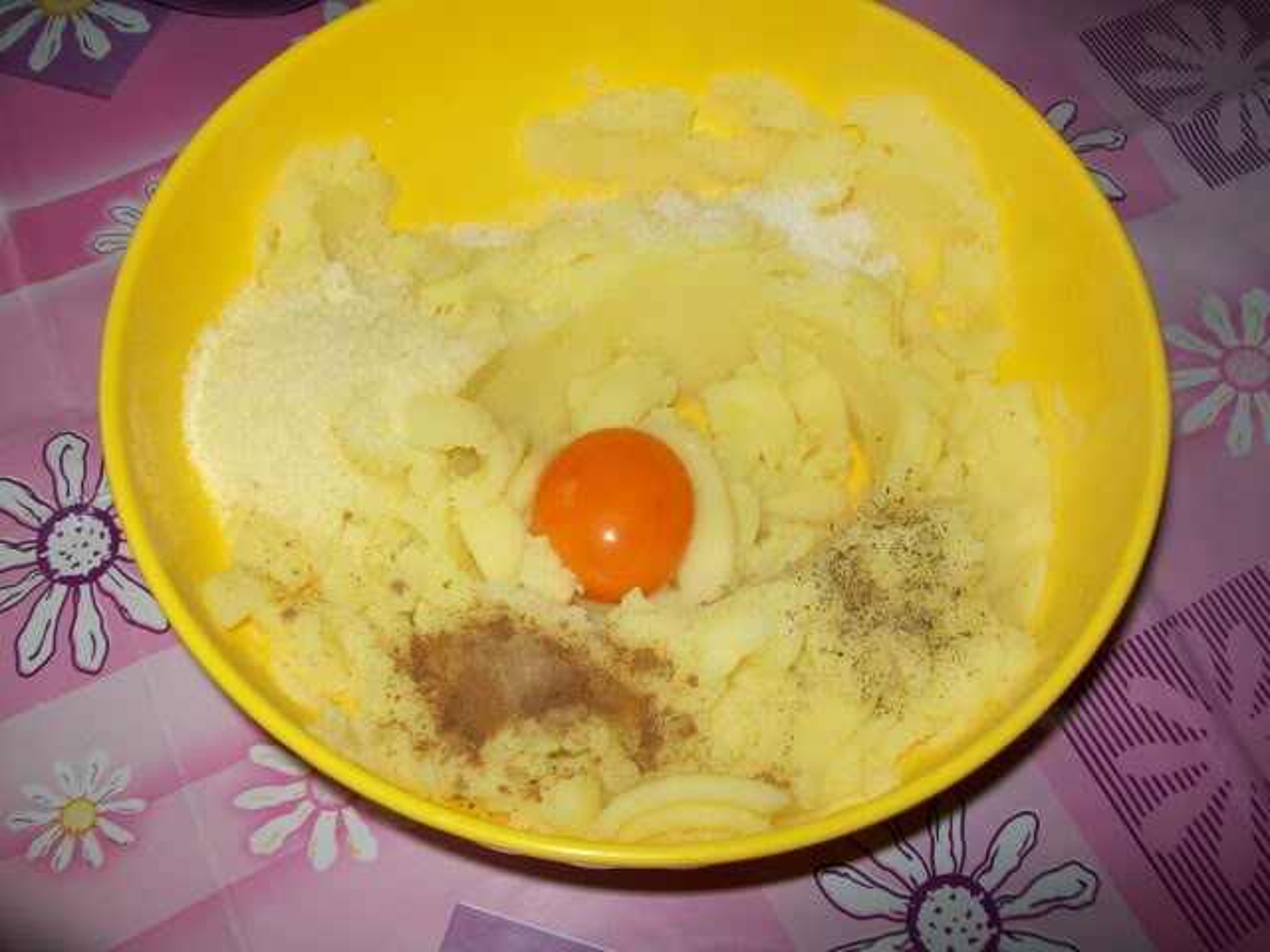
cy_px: 476
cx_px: 635
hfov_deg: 51.4
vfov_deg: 39.7
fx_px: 1321
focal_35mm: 36
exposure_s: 1/60
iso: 64
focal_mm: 6
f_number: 2.7
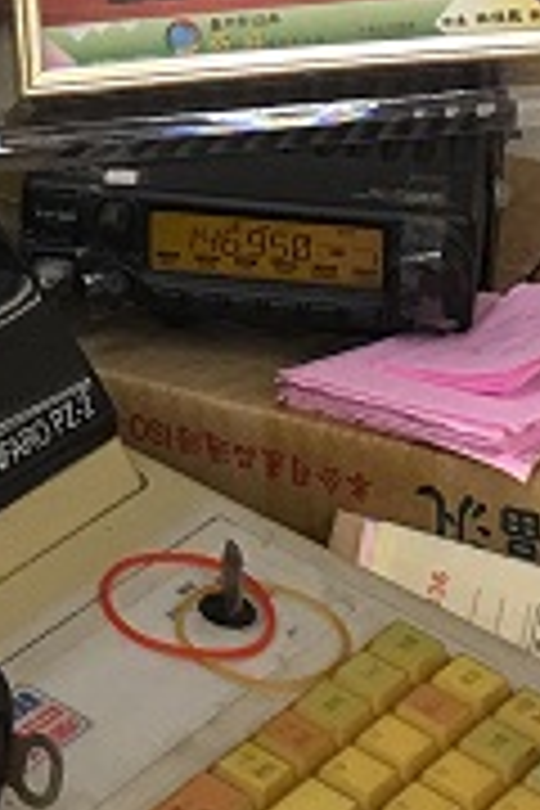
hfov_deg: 8.1
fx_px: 3780
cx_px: -108
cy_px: -315
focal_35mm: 168
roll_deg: +1.5
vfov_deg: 11.8
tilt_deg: -11.7
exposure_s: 1/15
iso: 25
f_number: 2.2
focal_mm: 4.15
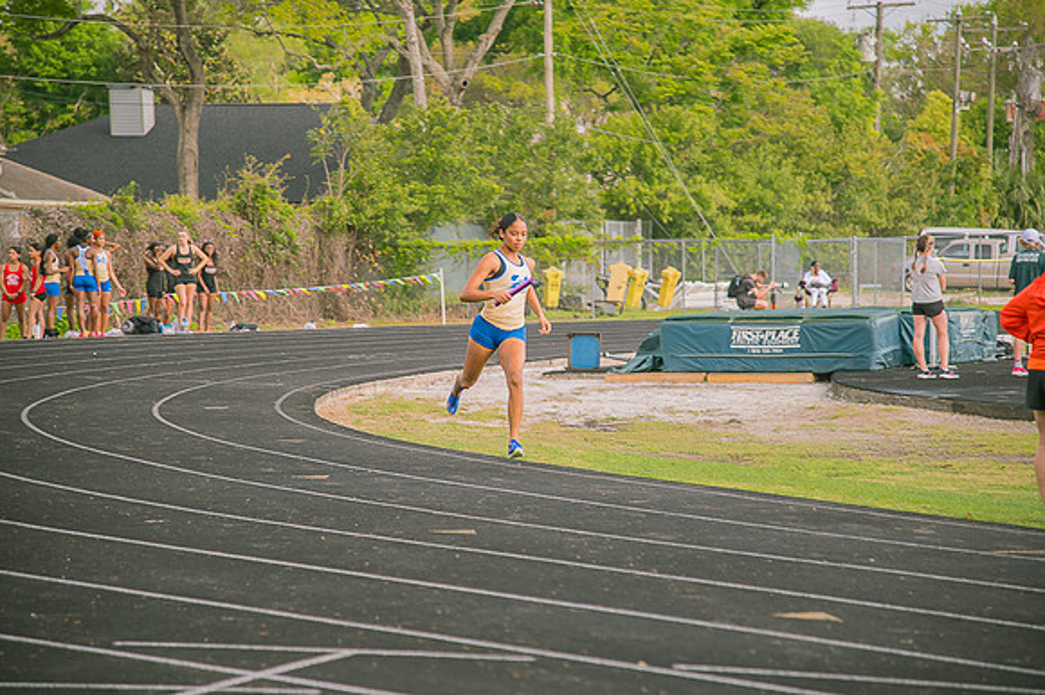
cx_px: 522
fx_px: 3481
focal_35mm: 120
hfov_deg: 17.1
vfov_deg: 11.4
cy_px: 348
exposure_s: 1/200
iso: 200
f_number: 4
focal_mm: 120
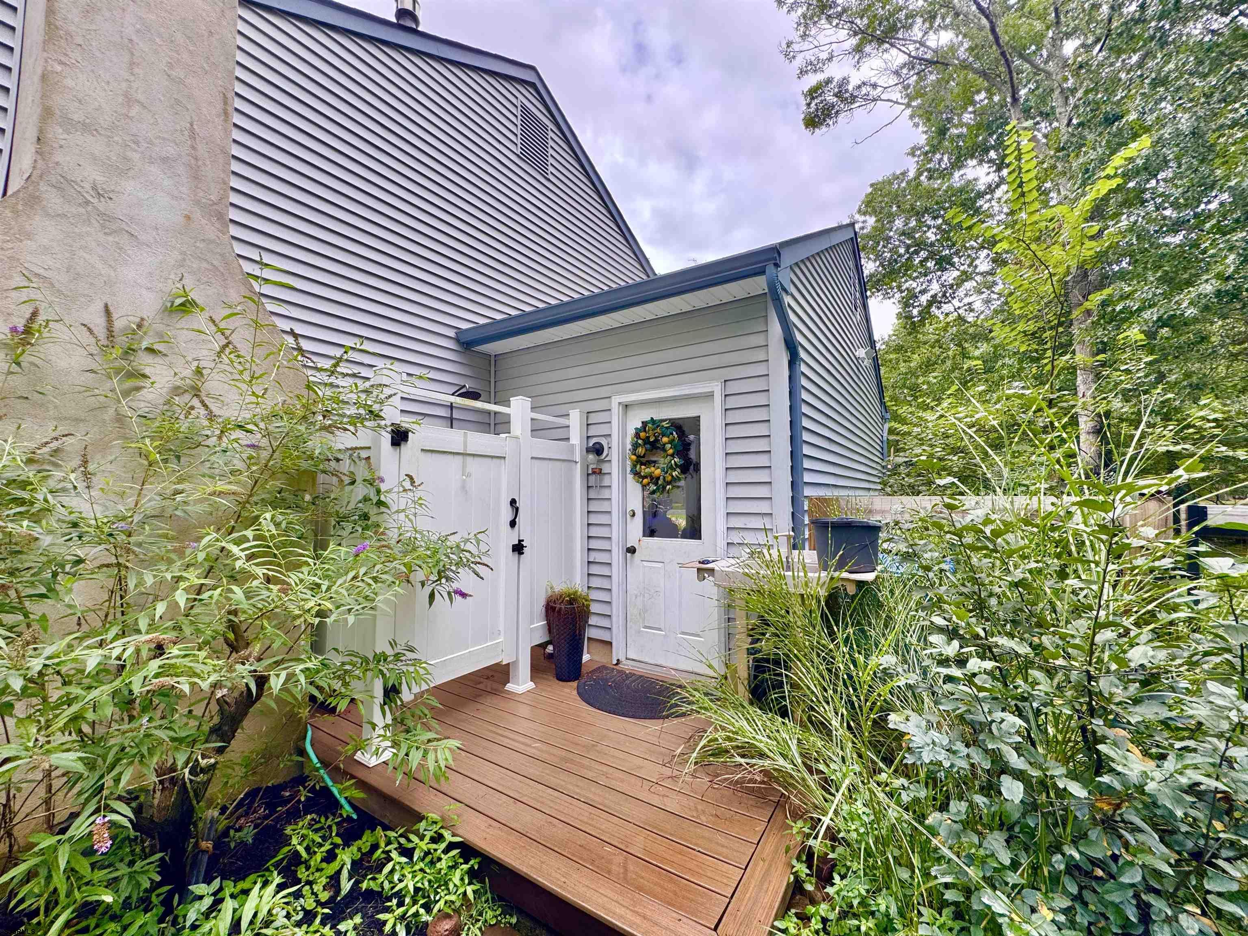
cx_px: 624
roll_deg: -0.1
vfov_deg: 85.7
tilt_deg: +2.9
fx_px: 505
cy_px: 468
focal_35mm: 14
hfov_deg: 102.1
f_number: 2.2
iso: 40
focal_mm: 2.22
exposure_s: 1/219
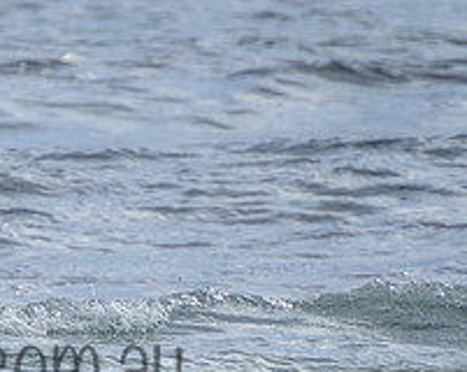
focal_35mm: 1331
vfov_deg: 1.2
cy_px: 291
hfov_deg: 1.5
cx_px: -165
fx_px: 18361
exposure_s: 1/1600
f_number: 5.6
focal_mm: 400
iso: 125
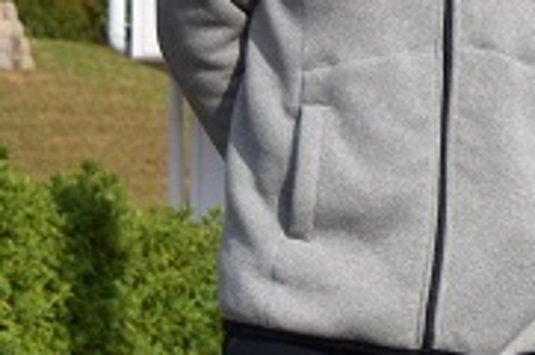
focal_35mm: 249
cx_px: 955
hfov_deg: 8.0
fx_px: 3694
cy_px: 269
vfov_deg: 5.5
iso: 200
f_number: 4.2
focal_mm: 30
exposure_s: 1/3200
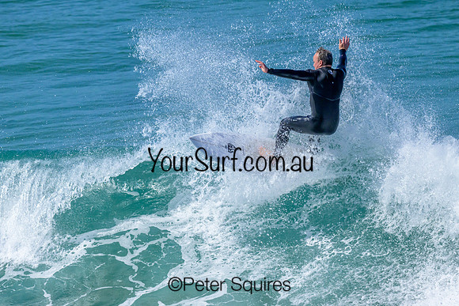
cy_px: 154
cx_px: 226
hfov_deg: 2.5
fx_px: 10359
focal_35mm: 812
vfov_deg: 1.7
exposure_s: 1/2000
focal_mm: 800
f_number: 6.3
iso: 2200
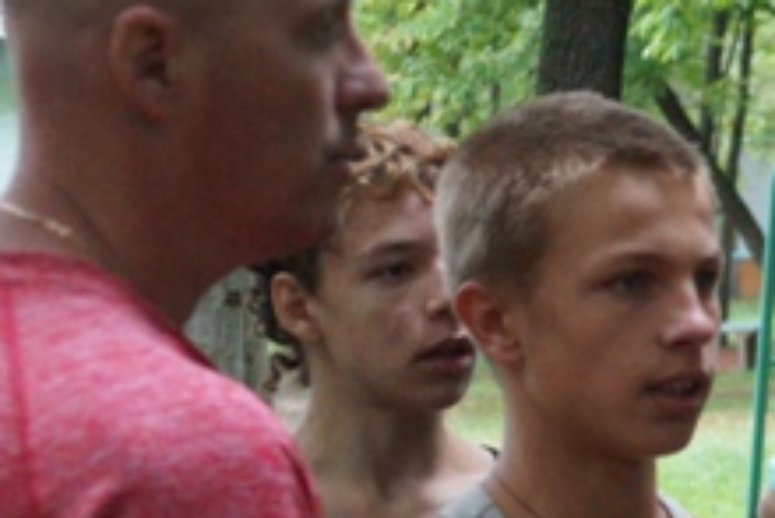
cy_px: 458
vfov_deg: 6.3
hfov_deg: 9.2
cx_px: 1067
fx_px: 4696
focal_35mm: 218
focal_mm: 50
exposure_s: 1/500
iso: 3200
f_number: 5.6
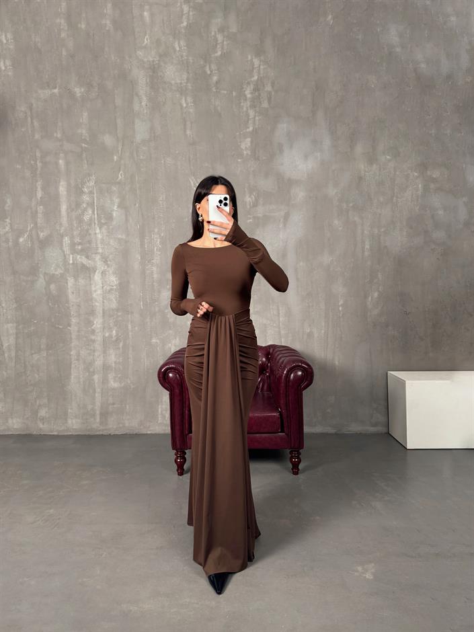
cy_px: 316
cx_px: 237
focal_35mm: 24
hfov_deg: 56.8
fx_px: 438
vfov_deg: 71.6
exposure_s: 1/120
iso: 200
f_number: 1.78
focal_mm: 6.76
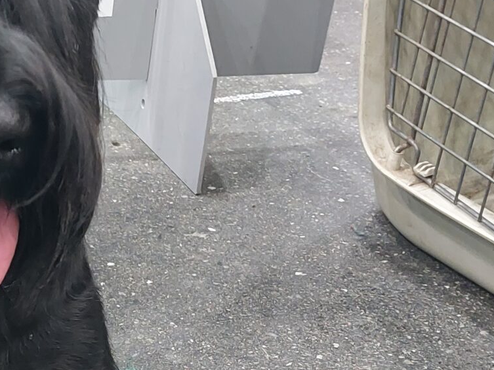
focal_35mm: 85
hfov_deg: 22.0
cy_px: 287
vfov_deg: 17.3
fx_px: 1213
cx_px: -28
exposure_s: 1/50
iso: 400
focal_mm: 5.23
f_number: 1.8
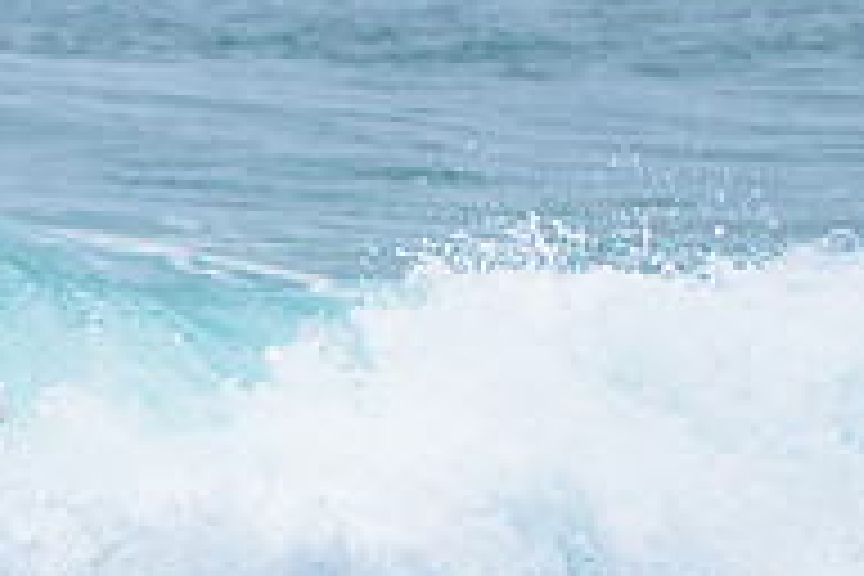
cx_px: -117
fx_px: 44469
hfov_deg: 1.1
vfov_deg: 0.7
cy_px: 566
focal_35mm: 1853
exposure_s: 1/2000
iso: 1100
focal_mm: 500
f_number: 5.6
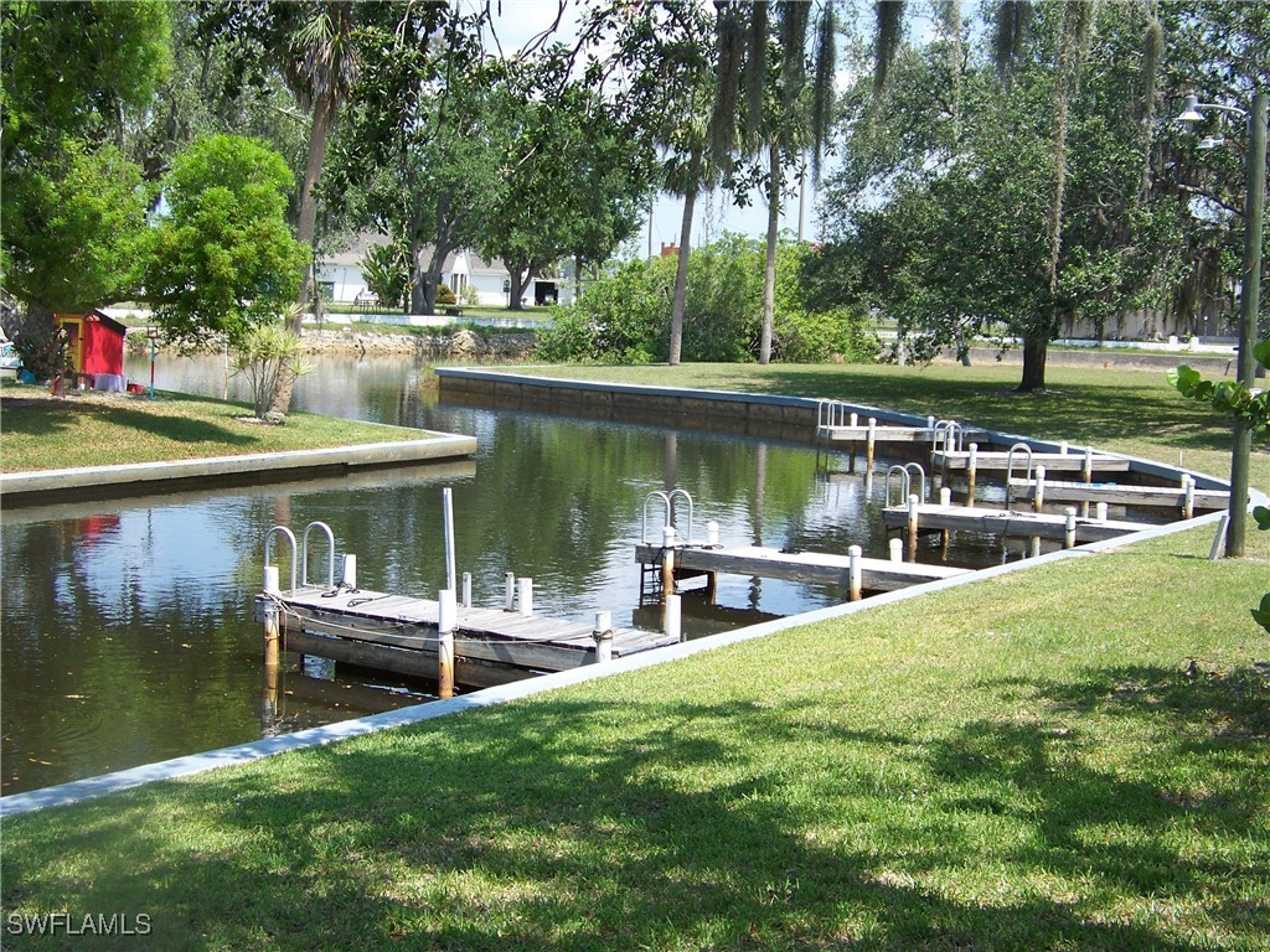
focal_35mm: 55
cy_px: 476
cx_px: 635
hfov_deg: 34.9
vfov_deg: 26.6
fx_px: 2018
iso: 64
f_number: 3.2
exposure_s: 1/400
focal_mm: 9.36
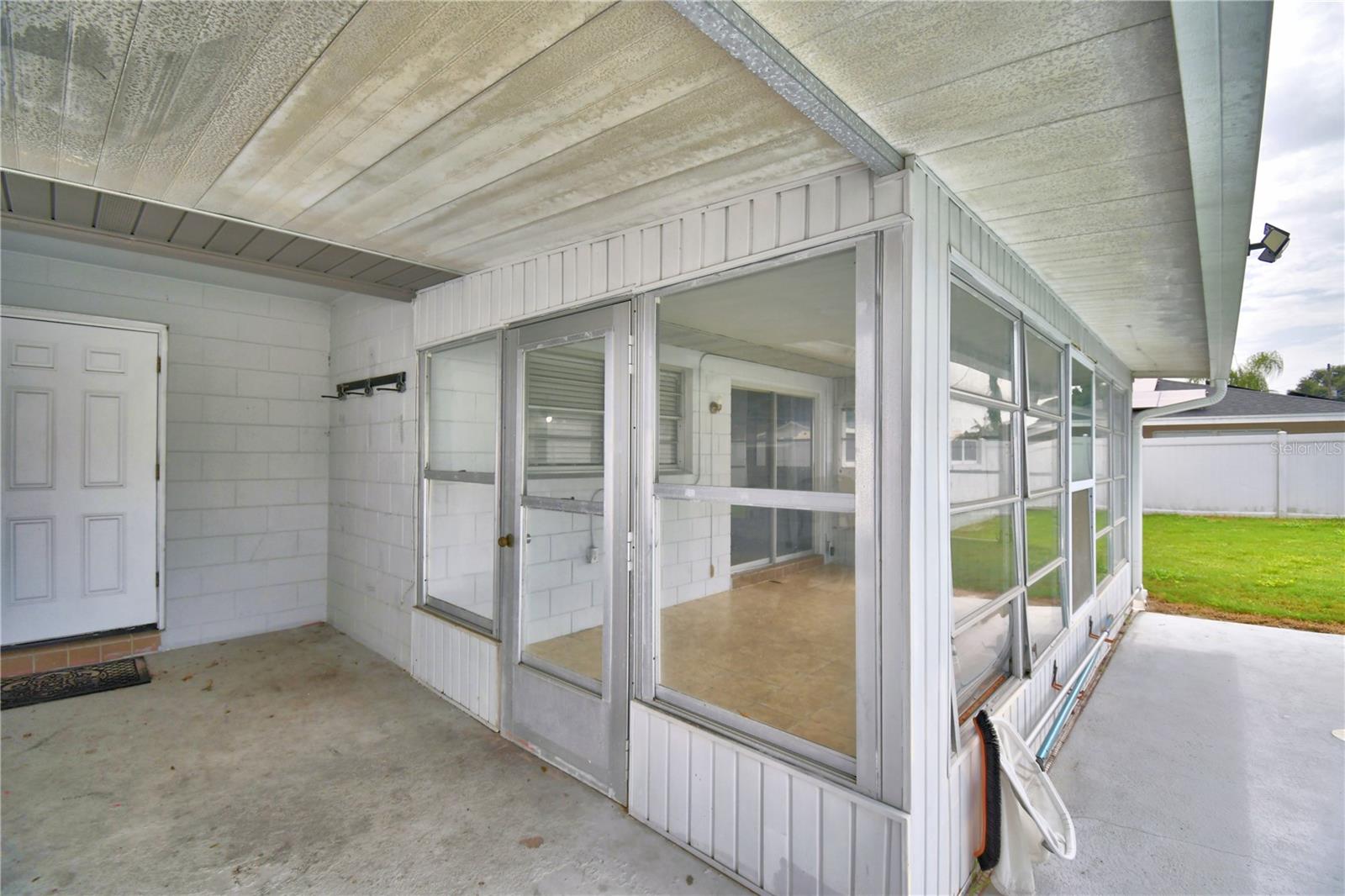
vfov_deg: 77.3
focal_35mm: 15
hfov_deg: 100.4
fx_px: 560
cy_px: 448
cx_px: 672
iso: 100
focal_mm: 10
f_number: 4.5
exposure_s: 1/640
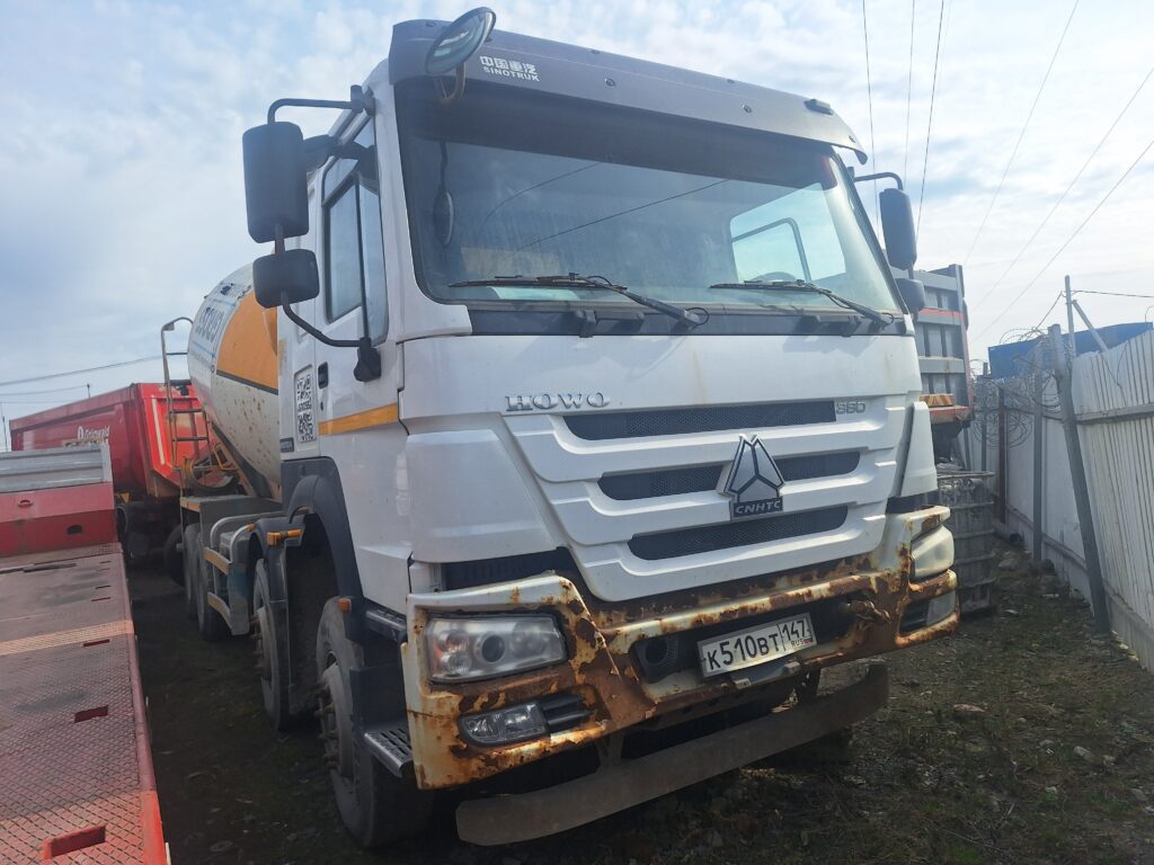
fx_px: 767
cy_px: 432
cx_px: 577
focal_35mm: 23
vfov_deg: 58.9
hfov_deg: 73.9
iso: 40
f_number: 1.8
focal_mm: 5.54
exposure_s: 1/3077
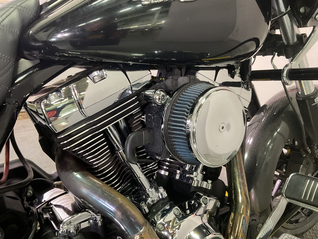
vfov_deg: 48.2
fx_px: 266
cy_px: 120
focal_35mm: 29
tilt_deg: -19.2
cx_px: 159
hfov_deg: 61.7
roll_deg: -3.7
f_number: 1.8
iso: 250
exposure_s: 1/40
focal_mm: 3
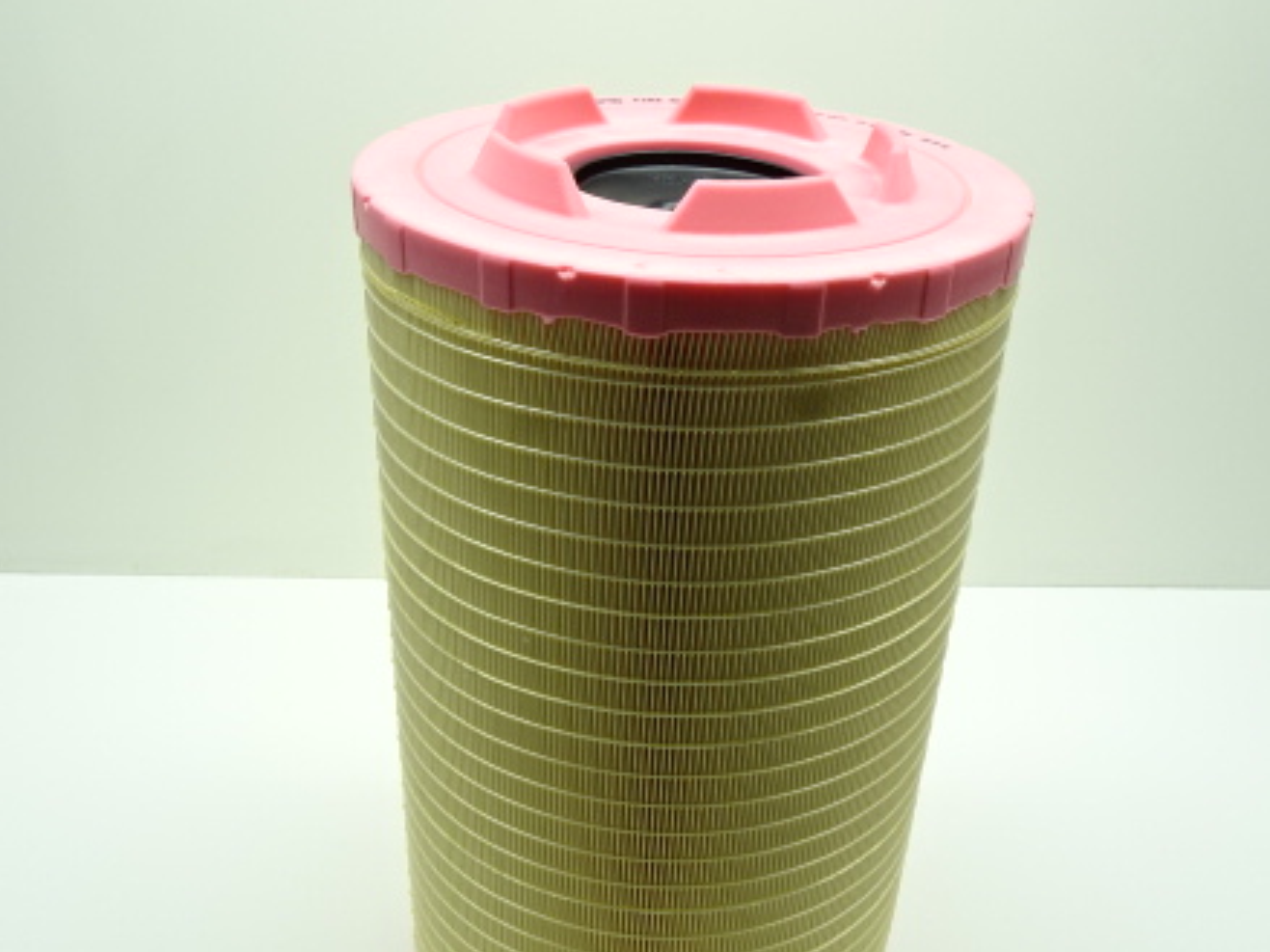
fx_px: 1284
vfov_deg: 40.2
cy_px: 637
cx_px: 648
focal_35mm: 35
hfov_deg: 52.6
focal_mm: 4.1
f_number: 3.5
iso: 80
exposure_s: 1/40
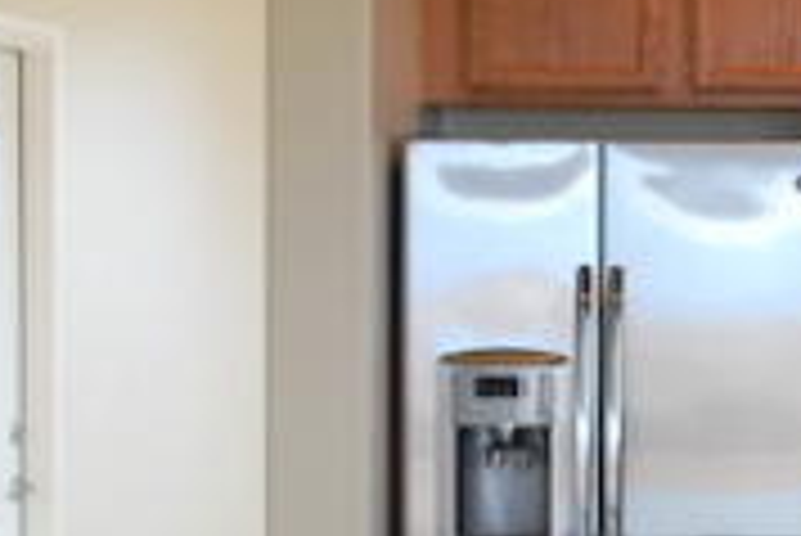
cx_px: 1012
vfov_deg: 8.9
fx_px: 3451
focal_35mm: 155
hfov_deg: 12.8
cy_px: 390
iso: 200
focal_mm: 18
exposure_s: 1/30
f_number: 3.5
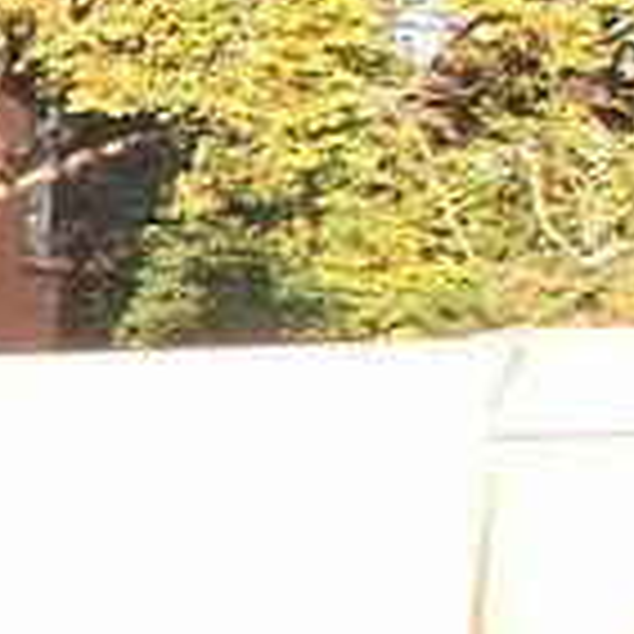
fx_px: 2424
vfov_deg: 14.3
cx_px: -1763
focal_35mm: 117
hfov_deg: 8.7
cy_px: 814
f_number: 2.2
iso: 40
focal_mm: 1.74
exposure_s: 1/371
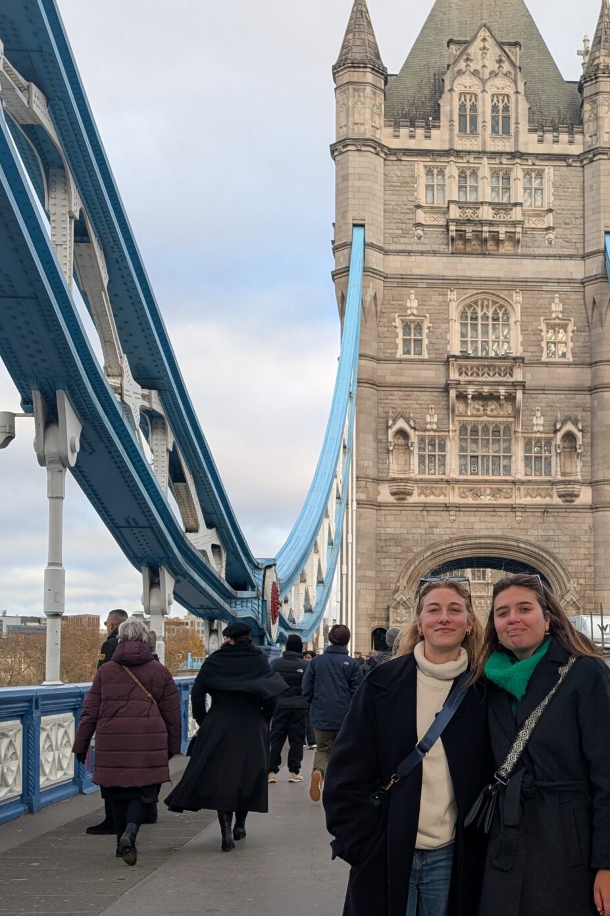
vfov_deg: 42.3
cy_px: 589
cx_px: 529
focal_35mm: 46
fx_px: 1169
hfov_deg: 28.3
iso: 22
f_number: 1.68
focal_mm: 6.9
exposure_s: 1/341
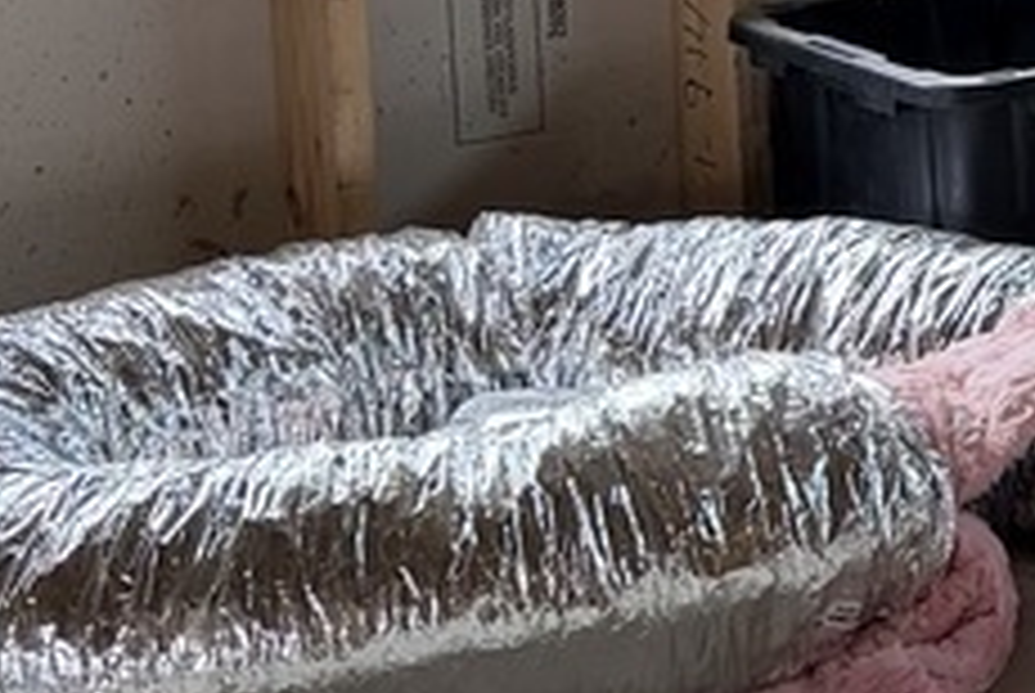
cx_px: 2408
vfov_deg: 8.6
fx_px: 4491
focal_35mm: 156
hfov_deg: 11.2
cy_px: -356
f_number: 1.78
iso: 80
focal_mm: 6.76
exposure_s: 1/180
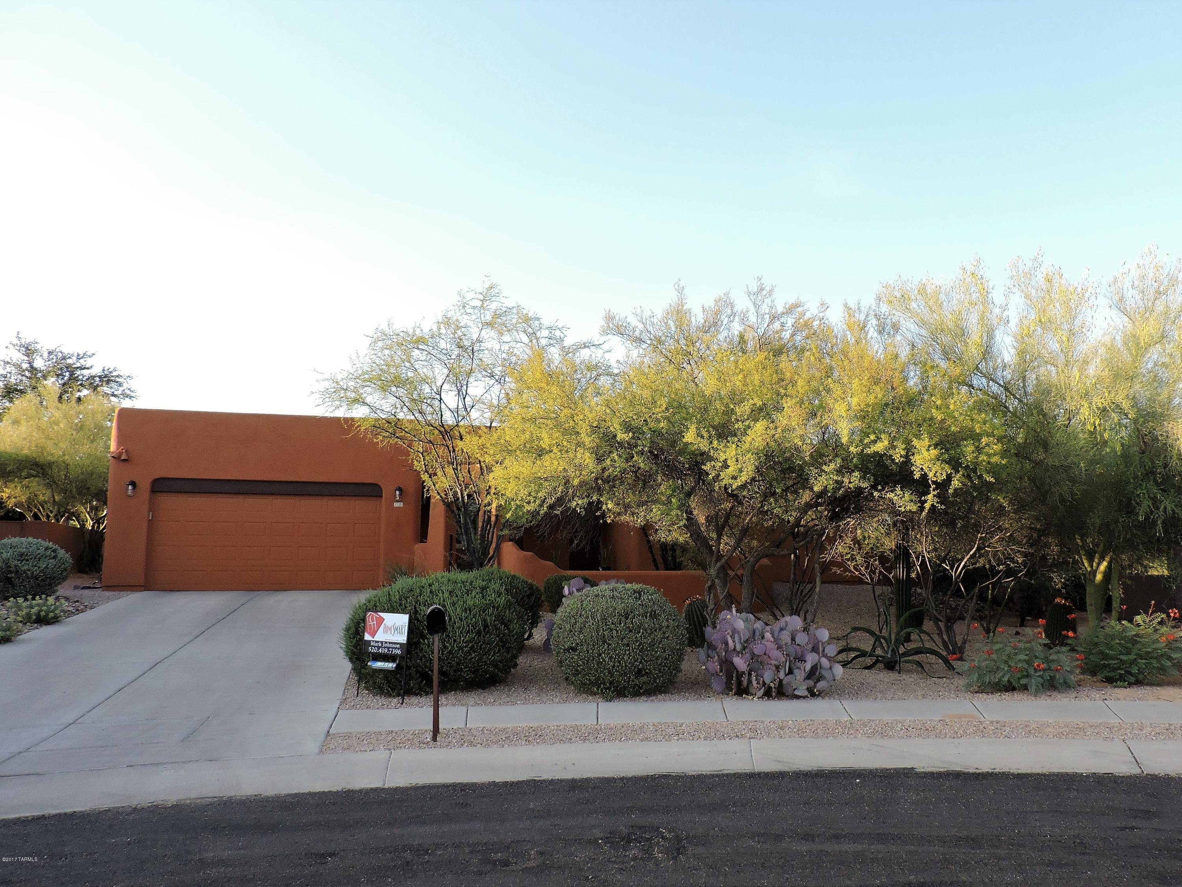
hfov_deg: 71.6
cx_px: 591
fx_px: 820
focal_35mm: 24
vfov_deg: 56.8
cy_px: 444
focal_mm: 4.3
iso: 200
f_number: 3
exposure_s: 1/500
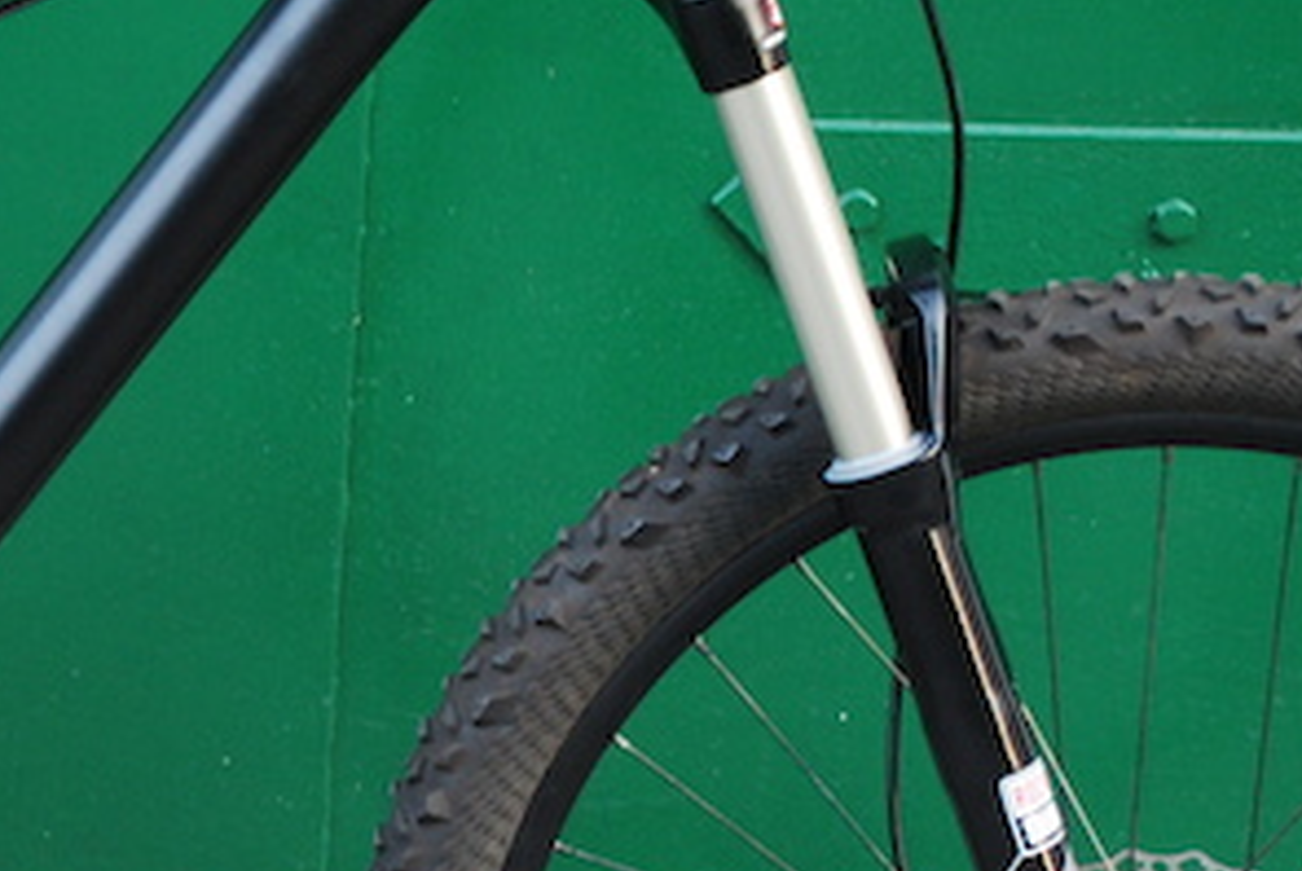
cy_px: 649
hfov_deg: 12.1
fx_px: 6009
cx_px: -163
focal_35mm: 166
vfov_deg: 8.3
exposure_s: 1/25
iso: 400
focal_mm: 32
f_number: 5
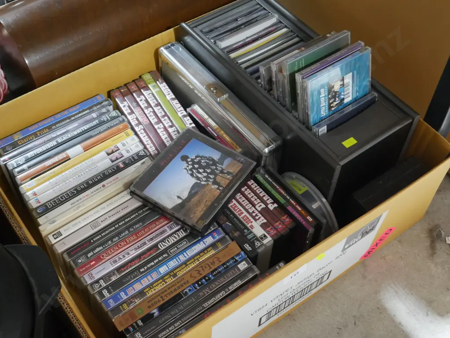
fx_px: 598
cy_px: 169
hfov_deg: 41.2
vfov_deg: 31.5
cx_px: 225
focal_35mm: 46
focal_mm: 23
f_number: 5.1
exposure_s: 1/60
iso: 3200
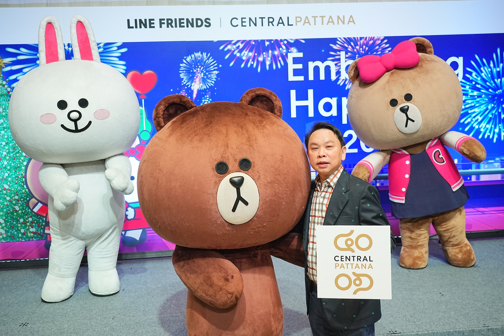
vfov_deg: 35.1
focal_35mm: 38
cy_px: 168
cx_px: 252
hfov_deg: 50.7
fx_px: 532
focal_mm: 38
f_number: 5
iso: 3200
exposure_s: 1/250
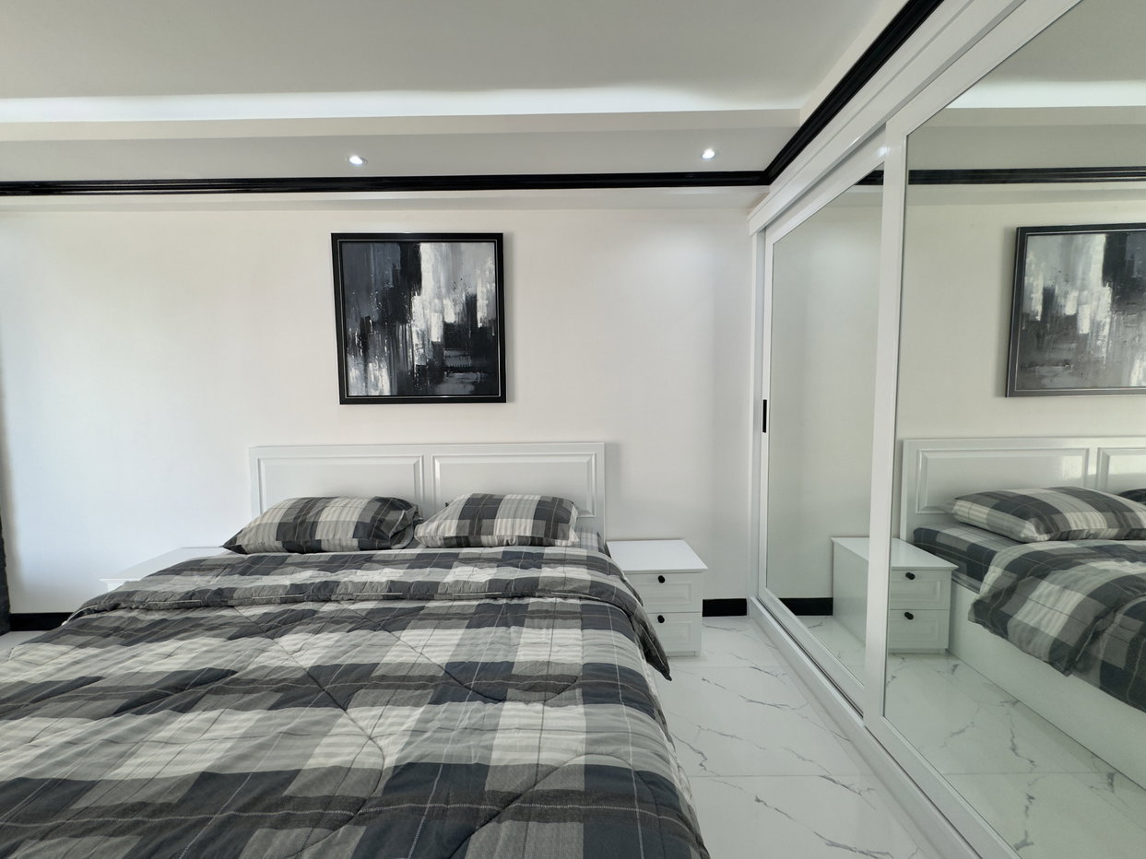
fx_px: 463
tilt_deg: -3.3
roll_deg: +0.3
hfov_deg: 102.1
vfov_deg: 85.7
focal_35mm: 14
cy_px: 430
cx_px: 573
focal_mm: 2.22
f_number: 2.2
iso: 64
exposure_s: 1/100
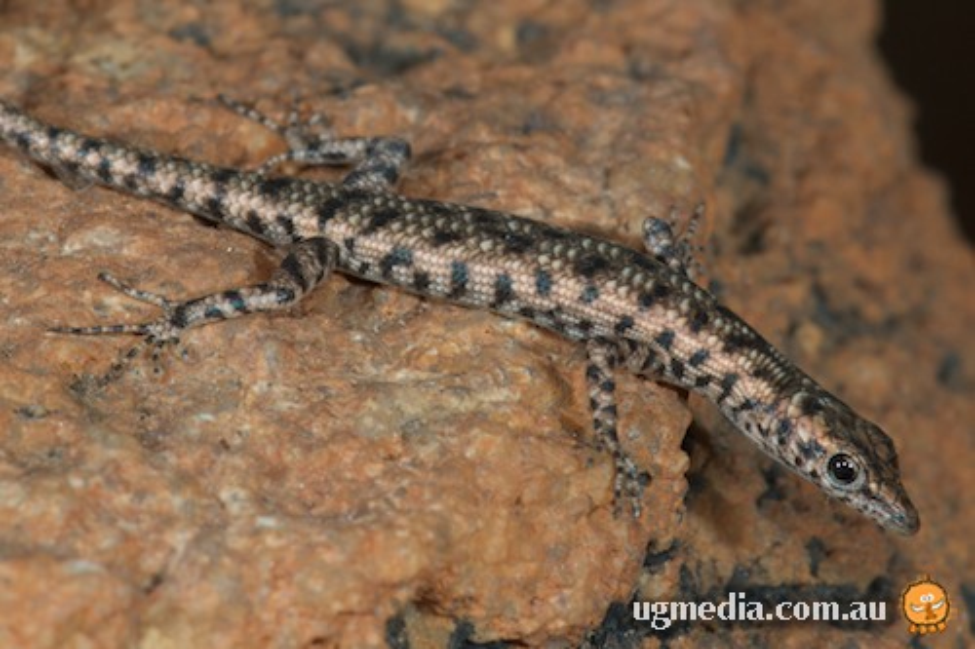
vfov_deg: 8.7
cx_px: 488
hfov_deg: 13.0
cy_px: 324
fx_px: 4264
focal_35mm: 158
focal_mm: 105
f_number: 20
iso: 100
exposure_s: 1/125
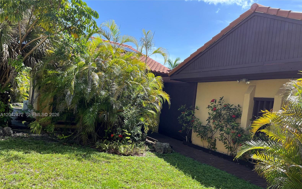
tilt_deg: -1.6
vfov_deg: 44.3
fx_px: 230
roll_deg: -6.0
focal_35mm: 28
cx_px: 153
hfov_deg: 66.5
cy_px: 115
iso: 50
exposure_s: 1/1186
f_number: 1.6
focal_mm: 5.1
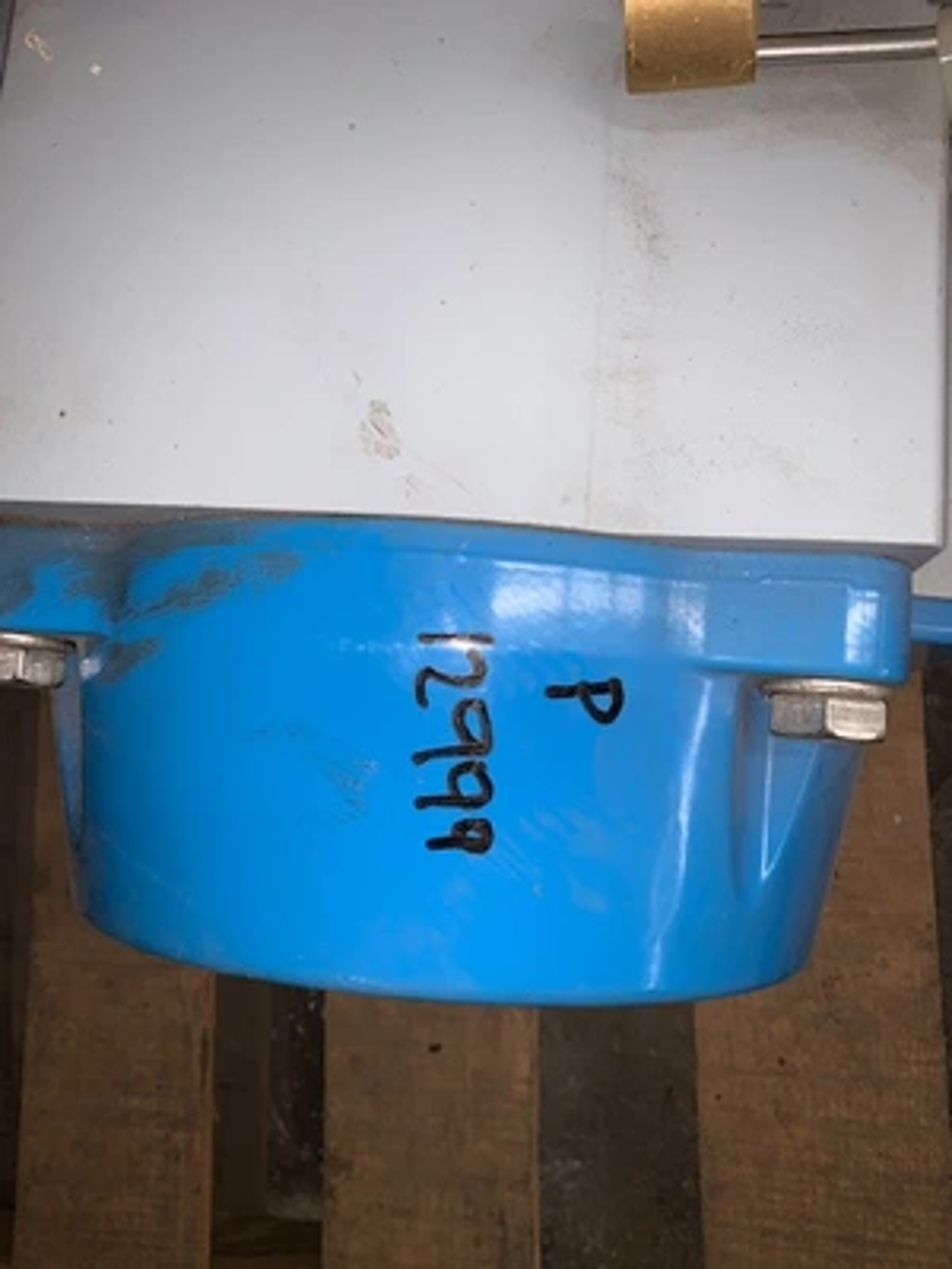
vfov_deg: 67.3
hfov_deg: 53.1
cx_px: 476
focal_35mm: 26
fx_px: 953
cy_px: 634
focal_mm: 4.25
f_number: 1.8
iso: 25
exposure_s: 1/24
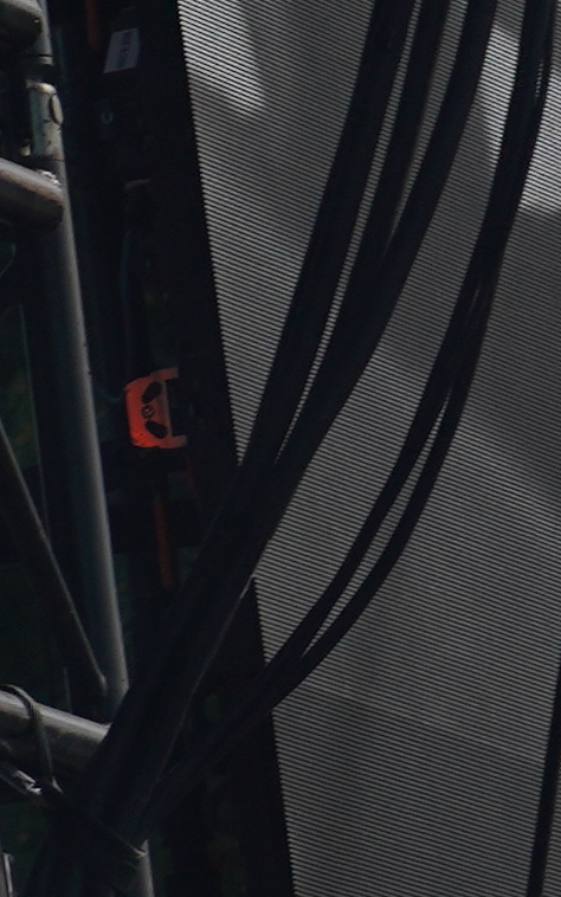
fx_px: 20712
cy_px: 180
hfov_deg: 1.5
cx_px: 3194
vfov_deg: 2.5
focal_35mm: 847
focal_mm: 105
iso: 100
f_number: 8
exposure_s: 1/500
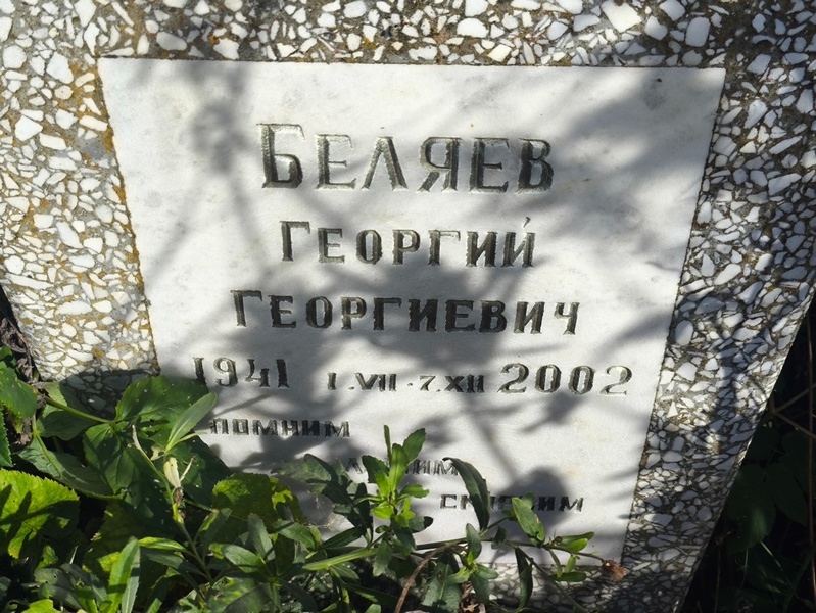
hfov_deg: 38.2
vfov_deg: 29.1
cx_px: 408
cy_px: 306
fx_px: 1179
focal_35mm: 50
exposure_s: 1/983
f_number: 1.7
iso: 50
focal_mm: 4.71
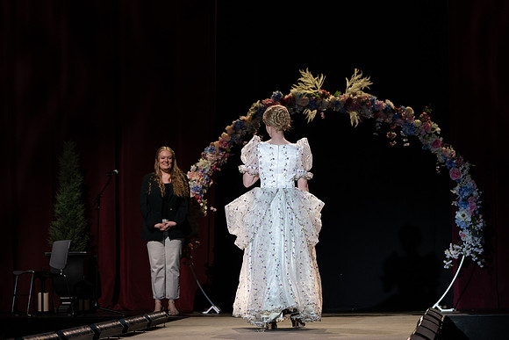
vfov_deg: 9.5
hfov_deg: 14.3
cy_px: 139
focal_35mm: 144
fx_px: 2034
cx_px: 252
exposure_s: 1/640
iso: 800
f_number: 3.5
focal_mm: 105
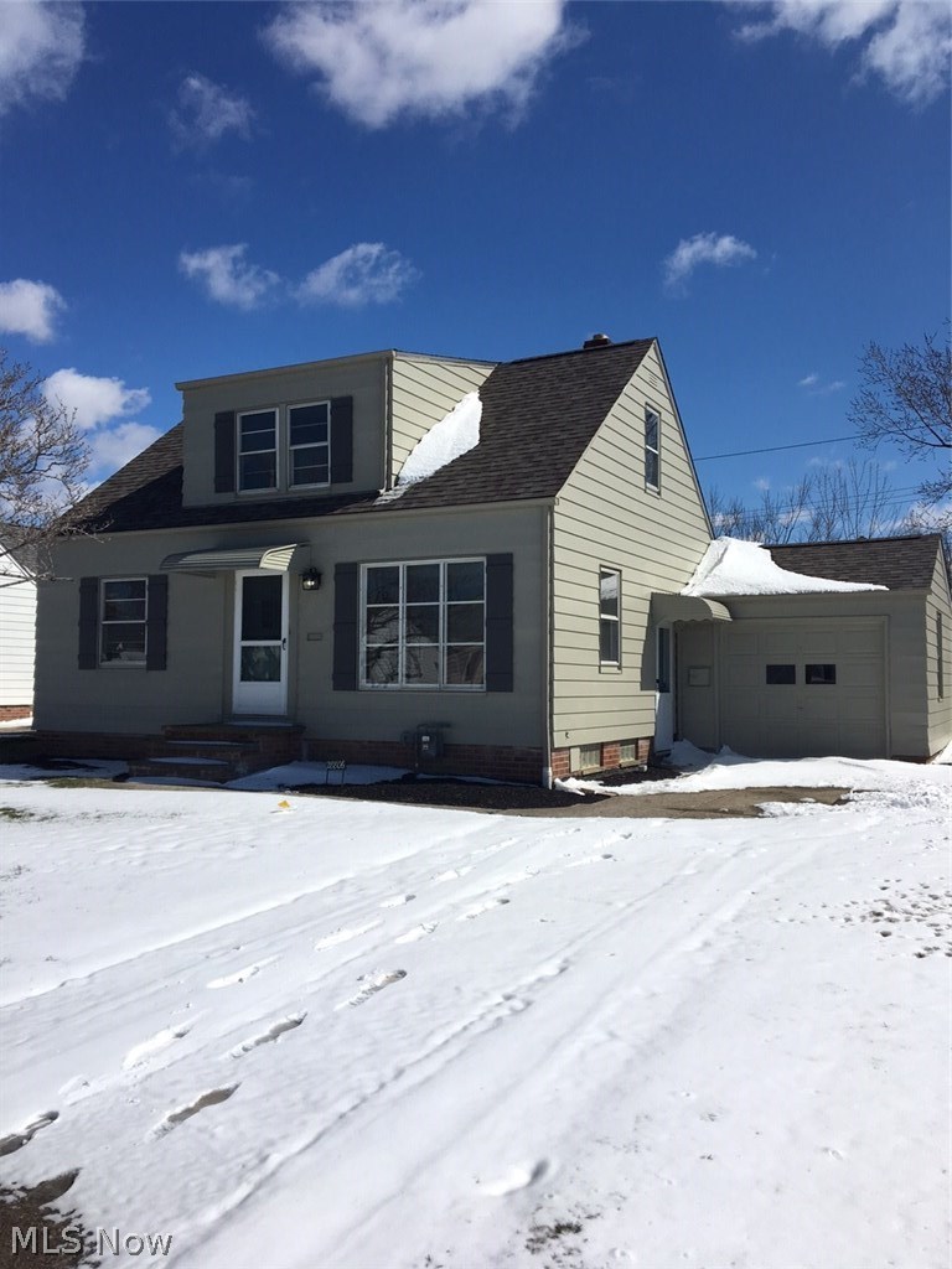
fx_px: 1063
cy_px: 634
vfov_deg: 61.7
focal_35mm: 29
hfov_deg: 48.2
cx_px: 476
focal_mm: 4.15
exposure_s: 1/3846
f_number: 2.2
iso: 25
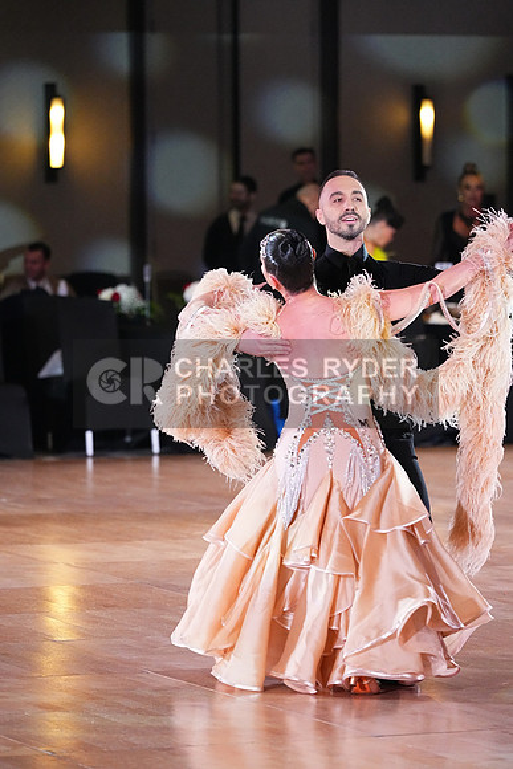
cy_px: 384
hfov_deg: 6.9
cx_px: 256
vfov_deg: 10.3
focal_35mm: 200
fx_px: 4272
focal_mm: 200
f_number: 4.5
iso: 8000
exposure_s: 1/400
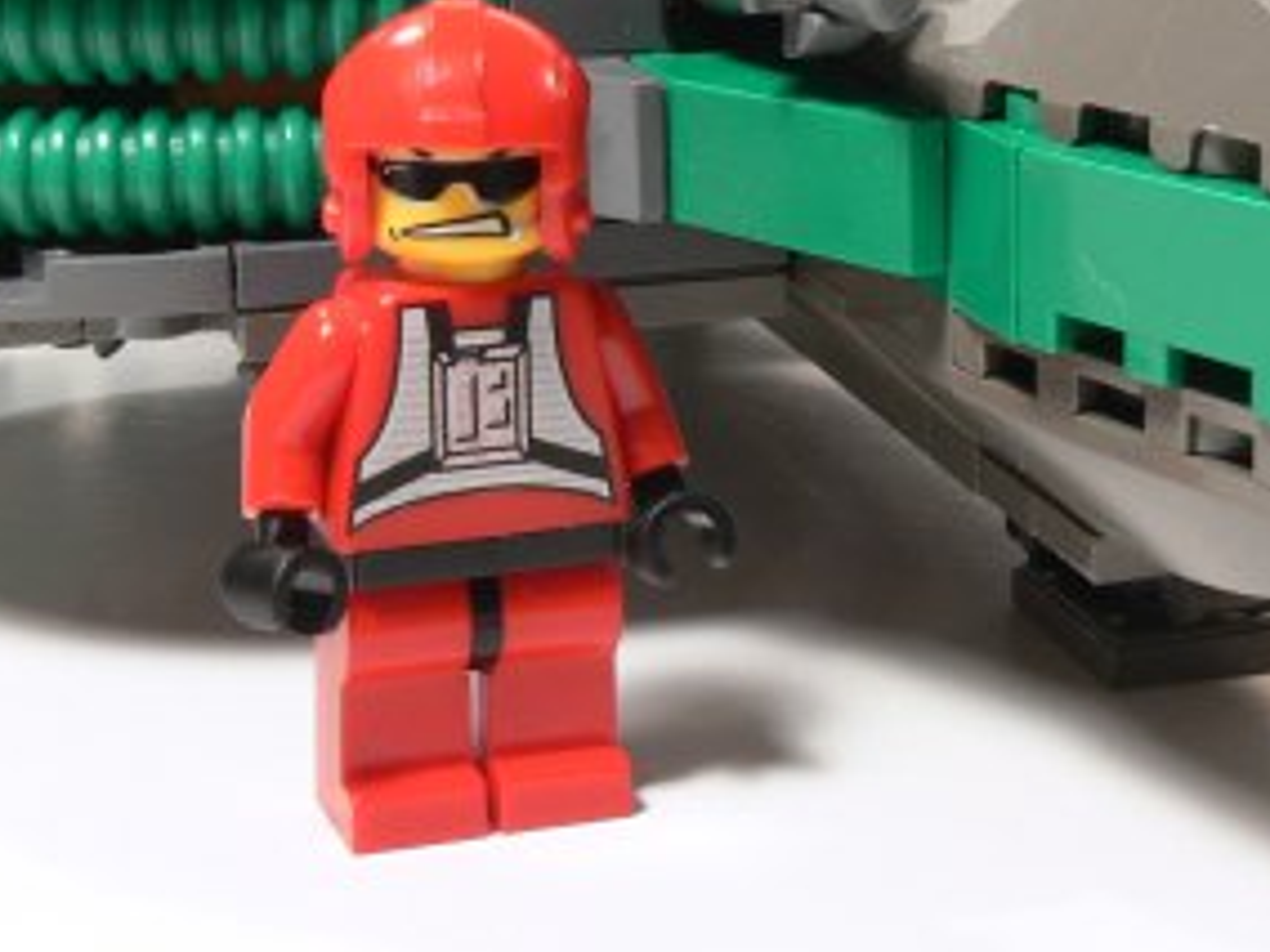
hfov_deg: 26.2
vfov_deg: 19.7
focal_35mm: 74
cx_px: 863
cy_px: 179
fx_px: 2715
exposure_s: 1/2.5
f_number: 8
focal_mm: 7.4
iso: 80
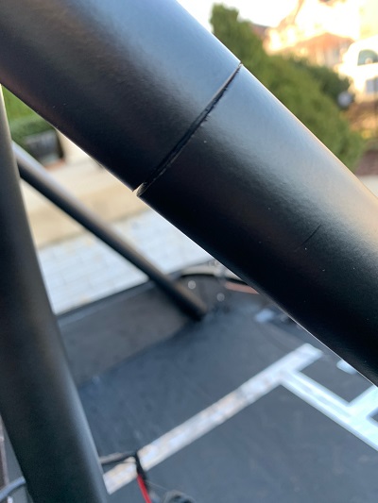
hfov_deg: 53.1
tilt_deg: -18.1
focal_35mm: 26
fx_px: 378
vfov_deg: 67.3
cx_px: 189
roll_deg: +15.4
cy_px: 252
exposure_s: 1/121
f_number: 1.8
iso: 50
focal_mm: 4.25
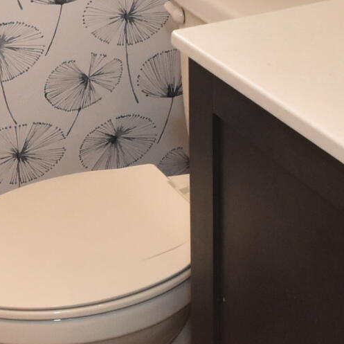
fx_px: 866
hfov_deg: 22.1
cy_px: -44
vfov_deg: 21.2
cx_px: 59
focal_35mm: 77
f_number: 7.1
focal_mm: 10
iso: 800
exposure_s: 1/60
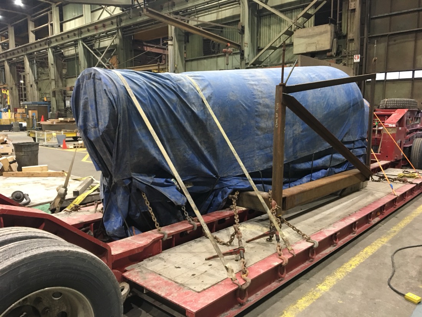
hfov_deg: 61.7
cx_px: 211
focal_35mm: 29
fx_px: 354
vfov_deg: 48.2
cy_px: 158
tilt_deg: -7.7
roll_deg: +1.0
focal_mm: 4.15
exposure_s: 1/30
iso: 160
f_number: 2.2
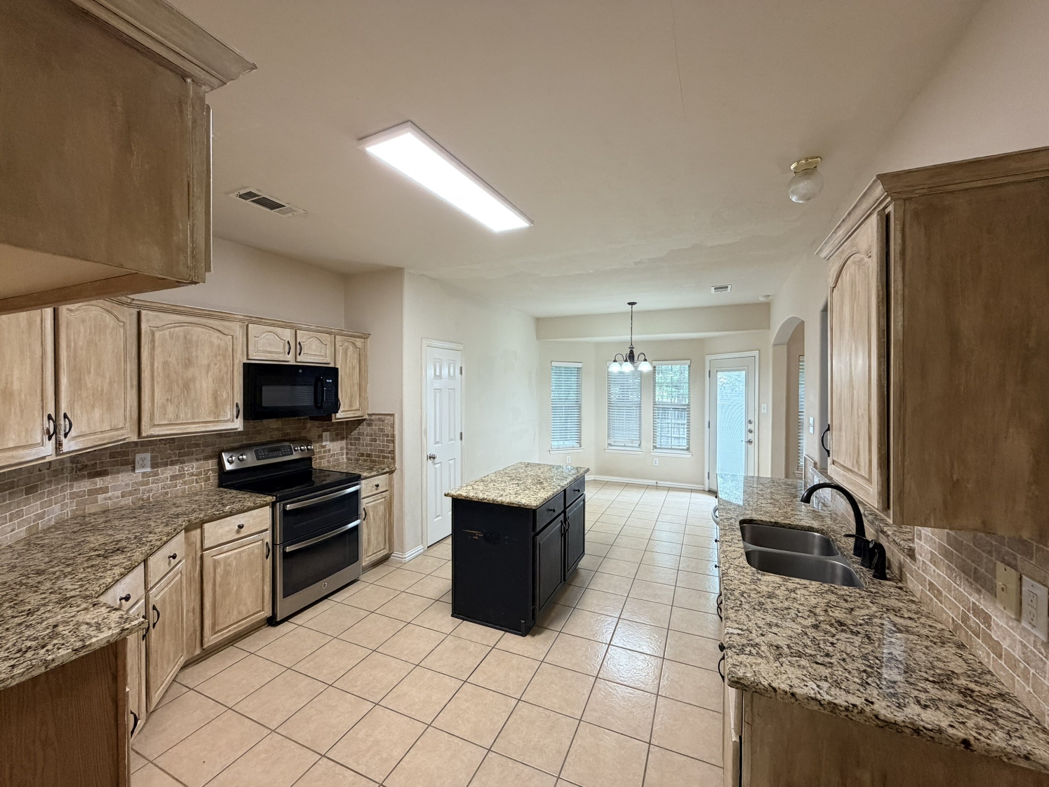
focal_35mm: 14
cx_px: 524
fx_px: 424
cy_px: 394
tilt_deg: -1.4
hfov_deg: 102.1
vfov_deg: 85.7
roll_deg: +0.4
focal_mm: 2.22
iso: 250
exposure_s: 1/60
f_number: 2.2
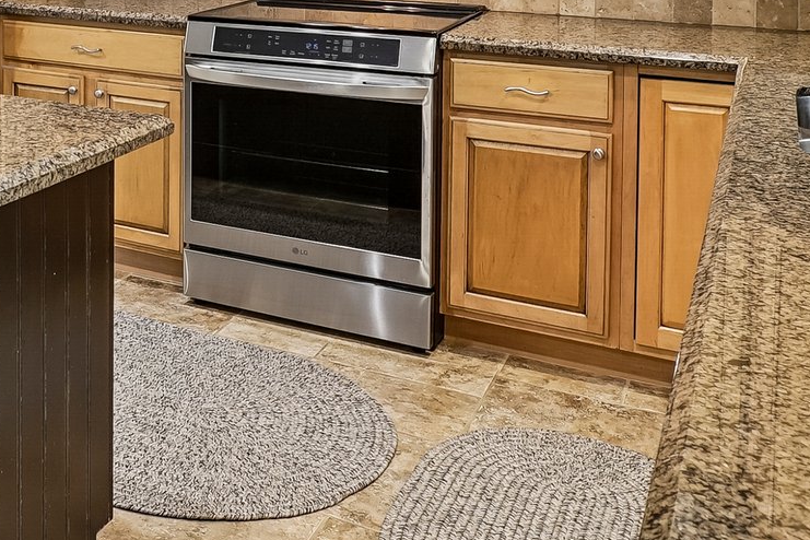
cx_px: -16
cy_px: -116
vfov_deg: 25.5
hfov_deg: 37.1
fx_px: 1057
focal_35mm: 47
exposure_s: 1/8
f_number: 8
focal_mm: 17
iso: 400
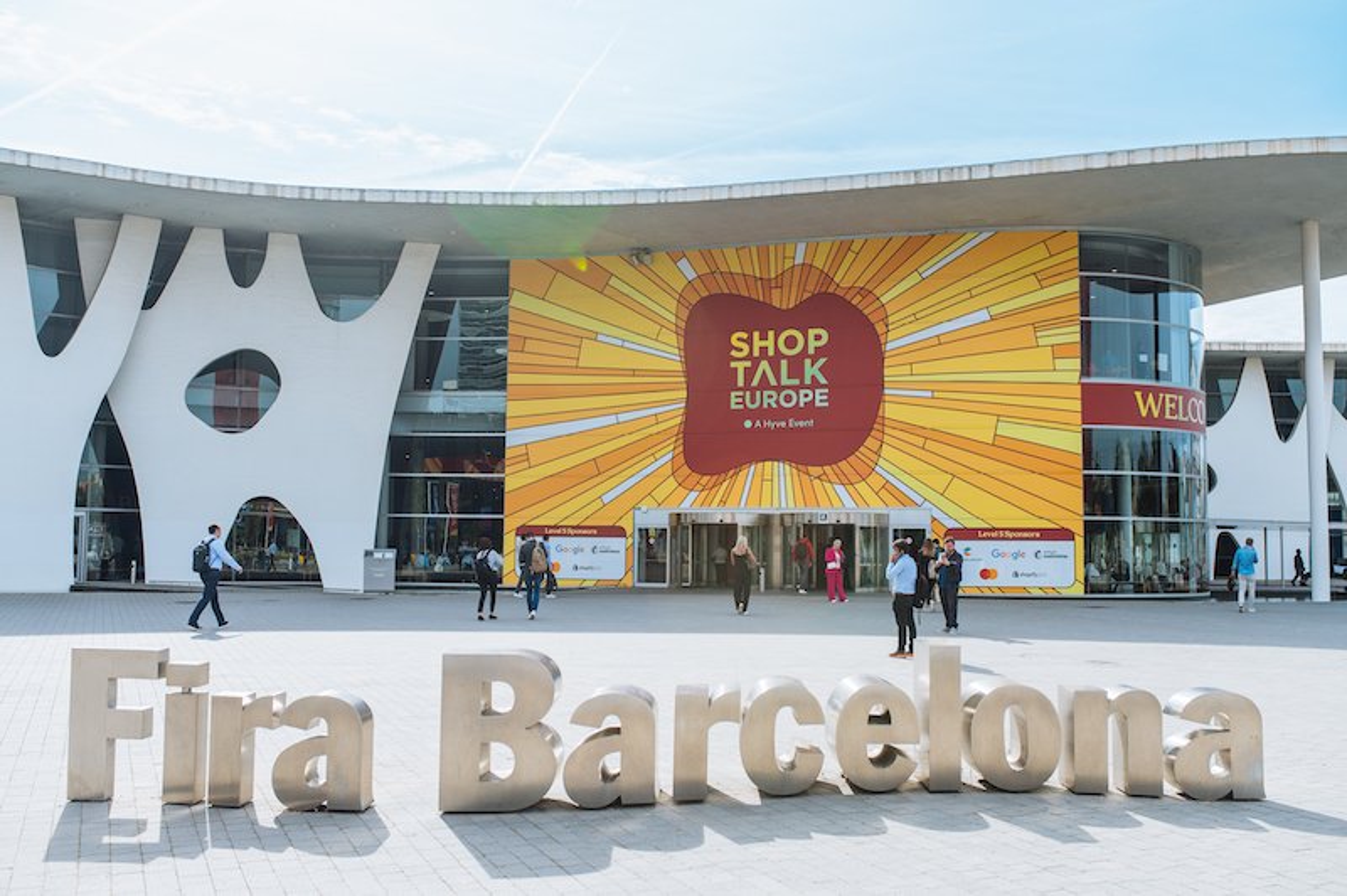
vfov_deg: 37.8
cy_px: 448
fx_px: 1308
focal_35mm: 35
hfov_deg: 54.5
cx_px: 674
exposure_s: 1/1600
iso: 160
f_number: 4
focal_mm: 35
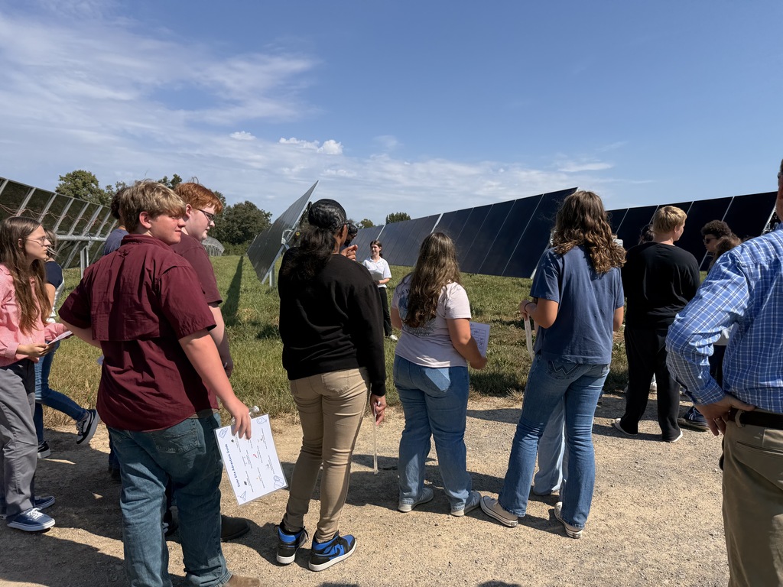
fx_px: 543
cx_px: 392
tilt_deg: -2.8
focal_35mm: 24
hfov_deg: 71.6
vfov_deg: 56.8
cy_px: 294
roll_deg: -1.0
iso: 80
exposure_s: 1/4405
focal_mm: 6.76
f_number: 1.78
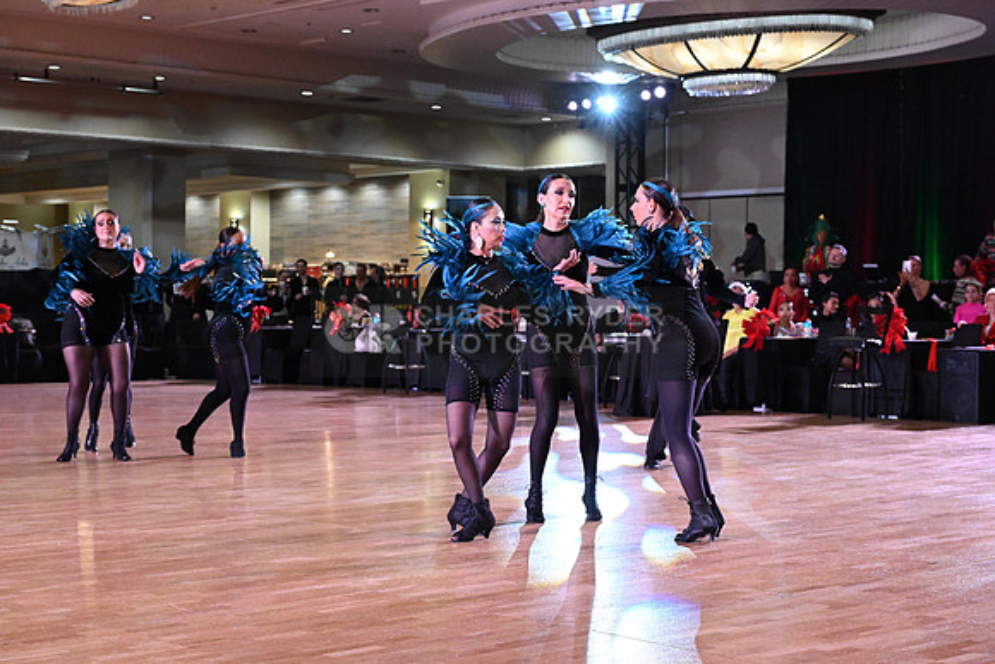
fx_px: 1686
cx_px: 498
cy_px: 332
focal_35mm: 61
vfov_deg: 22.3
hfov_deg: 32.9
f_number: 5.6
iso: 6400
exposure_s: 1/320
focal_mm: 61
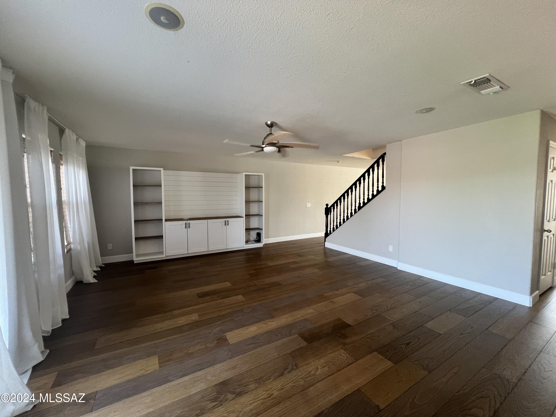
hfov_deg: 106.2
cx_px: 278
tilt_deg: -3.6
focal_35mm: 13
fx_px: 209
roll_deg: +0.3
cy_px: 208
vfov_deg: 89.9
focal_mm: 1.57
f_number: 1.8
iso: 200
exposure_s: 1/60
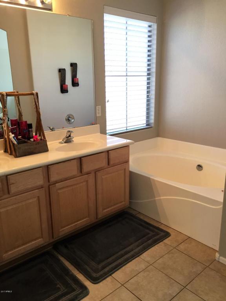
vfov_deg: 61.7
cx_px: 113
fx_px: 252
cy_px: 150
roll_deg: +0.5
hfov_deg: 48.2
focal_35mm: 29
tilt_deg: -14.0
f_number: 2.2
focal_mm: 4.15
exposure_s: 1/30
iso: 100
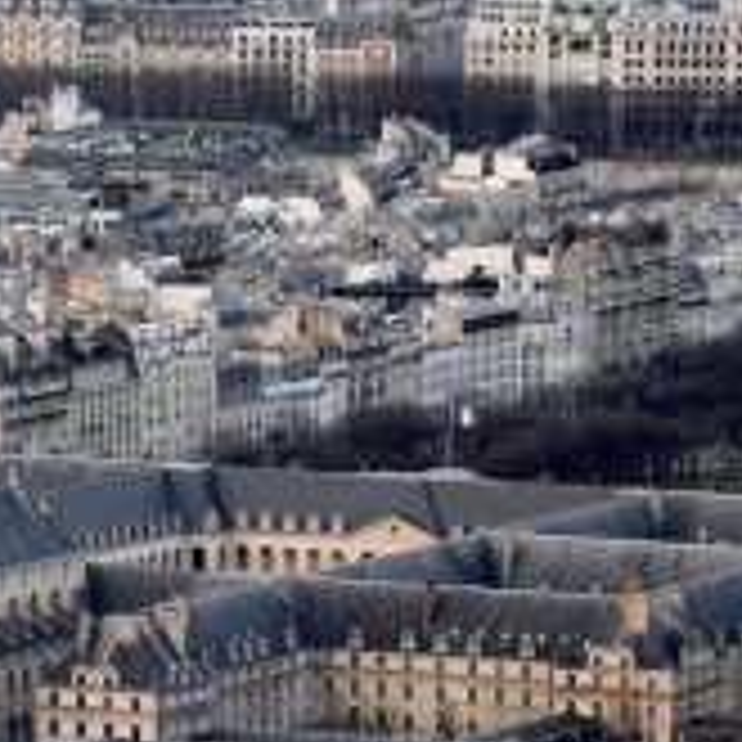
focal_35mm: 497
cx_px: -103
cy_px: 544
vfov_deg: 3.5
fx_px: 12043
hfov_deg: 3.5
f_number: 6.3
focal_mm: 105
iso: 400
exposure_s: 1/160
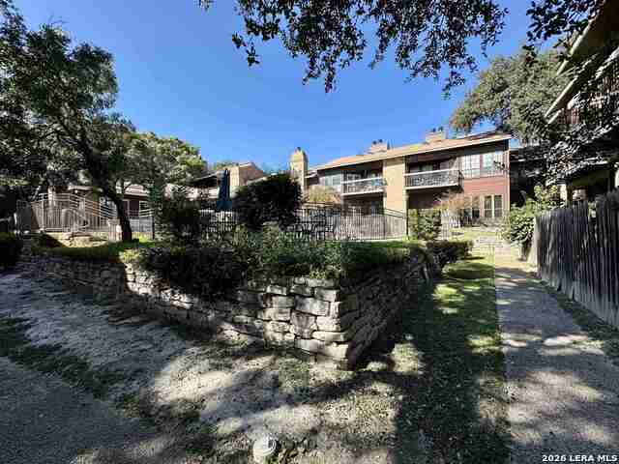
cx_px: 310
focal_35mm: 14
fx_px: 250
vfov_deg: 85.7
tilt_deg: +0.5
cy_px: 232
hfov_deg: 102.1
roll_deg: +1.3
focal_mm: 2.22
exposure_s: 1/707
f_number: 2.2
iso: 40
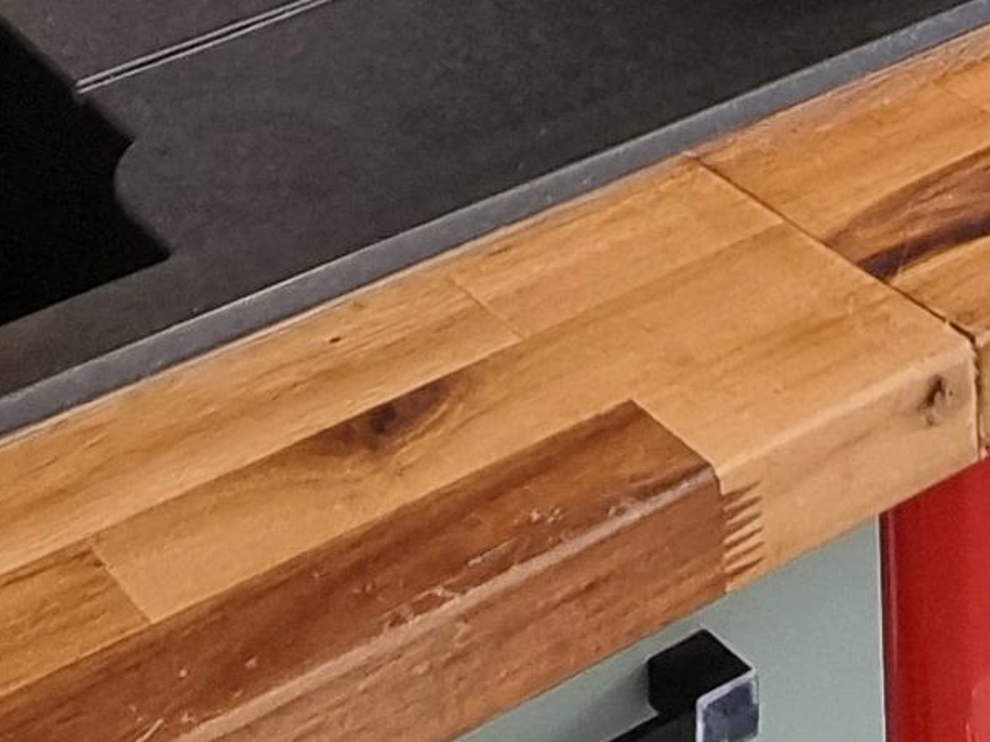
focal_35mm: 88
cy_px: -702
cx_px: 467
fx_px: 2517
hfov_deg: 22.3
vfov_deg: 14.3
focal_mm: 2.2
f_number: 2.2
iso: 250
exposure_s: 1/50
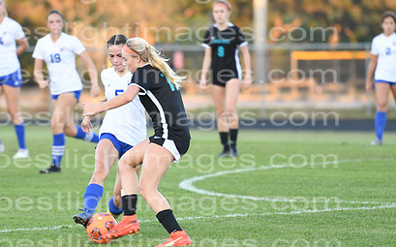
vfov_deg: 3.0
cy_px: 140
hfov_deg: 4.8
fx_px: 4681
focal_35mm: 434
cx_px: 121
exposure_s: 1/800
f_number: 2.8
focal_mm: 200
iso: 1000
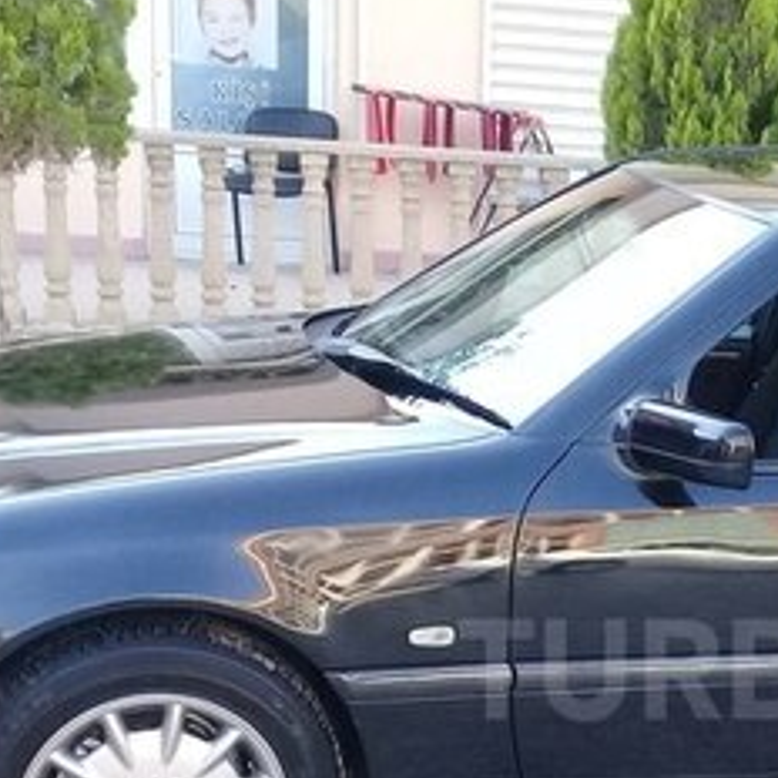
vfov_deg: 21.8
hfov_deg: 21.3
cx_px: 801
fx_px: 1983
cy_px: 669
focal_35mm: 78
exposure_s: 1/100
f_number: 2.2
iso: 64
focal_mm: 3.3
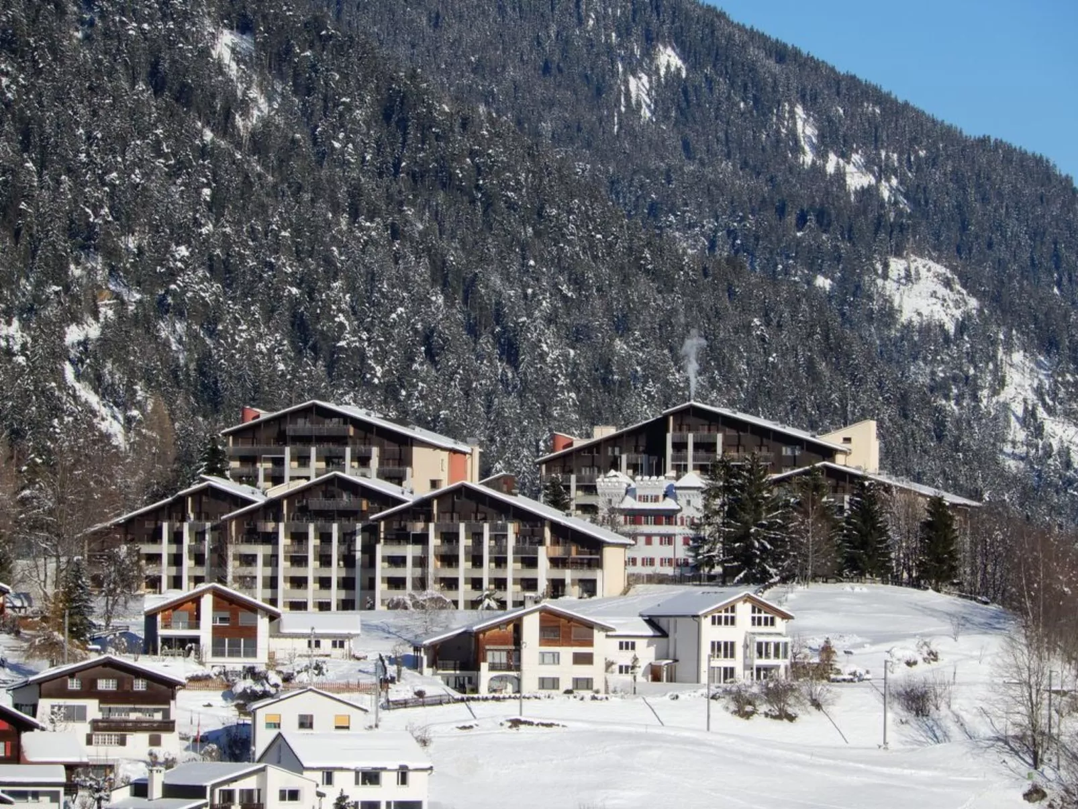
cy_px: 404
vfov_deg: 8.3
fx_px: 5606
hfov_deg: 11.0
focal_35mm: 180
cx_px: 539
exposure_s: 1/800
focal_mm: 32.1
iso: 80
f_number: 5.6
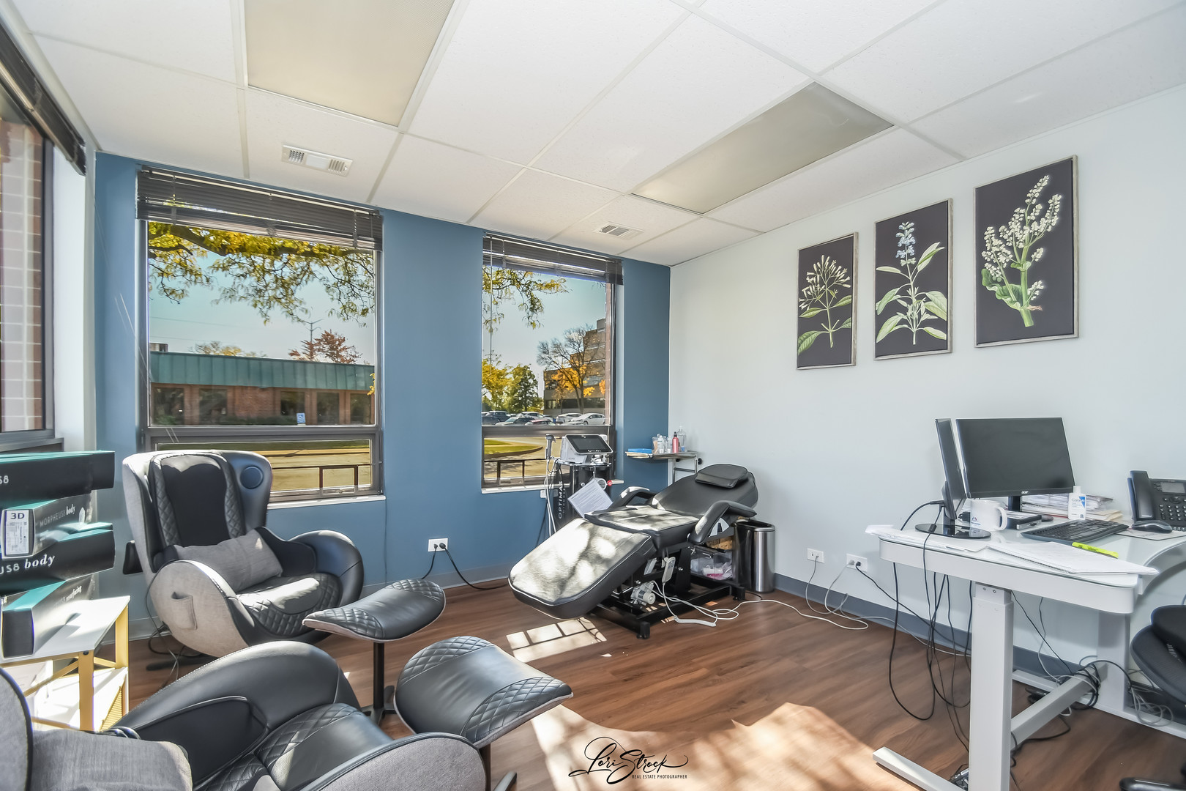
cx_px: 593
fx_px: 494
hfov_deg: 100.4
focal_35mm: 15
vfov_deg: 77.3
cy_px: 396
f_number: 8
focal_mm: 10
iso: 400
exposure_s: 1/320
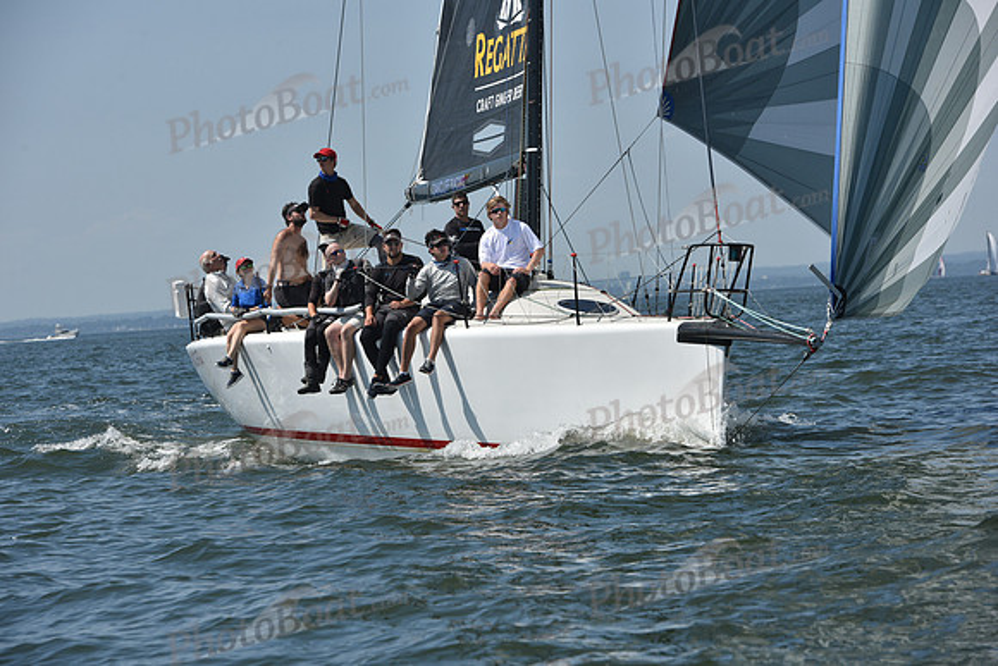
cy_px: 333
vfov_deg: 8.9
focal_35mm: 155
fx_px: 4298
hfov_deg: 13.2
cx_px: 499
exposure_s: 1/1250
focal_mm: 155
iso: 250
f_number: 9
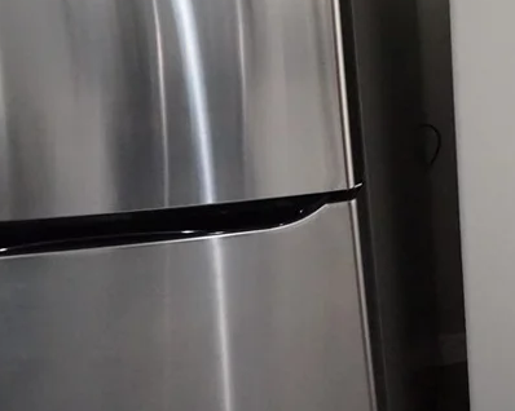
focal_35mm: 29
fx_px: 442
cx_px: 595
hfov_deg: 43.1
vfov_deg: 45.7
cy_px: 50
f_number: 7.1
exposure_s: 1/125
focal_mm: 12
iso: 10000
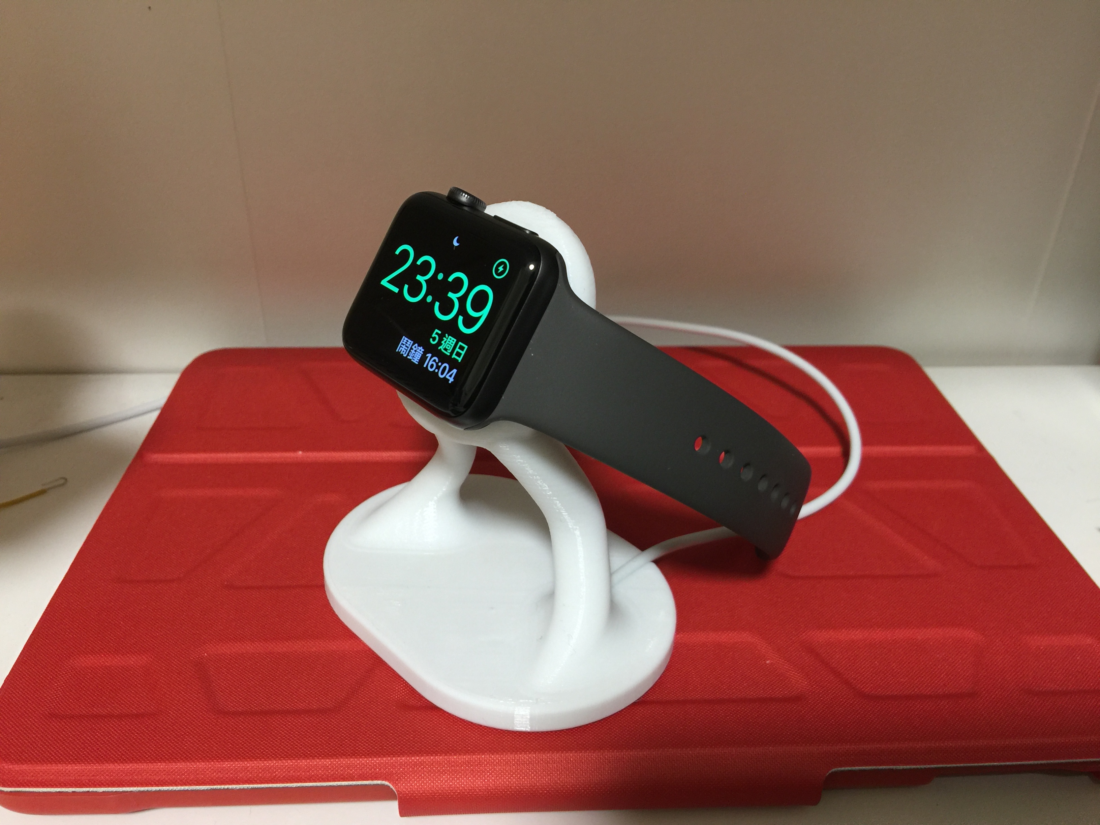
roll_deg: -2.6
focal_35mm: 29
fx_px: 922
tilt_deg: -29.8
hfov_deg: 61.7
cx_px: 550
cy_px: 412
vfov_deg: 48.2
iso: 64
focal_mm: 4.15
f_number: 2.2
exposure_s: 1/15
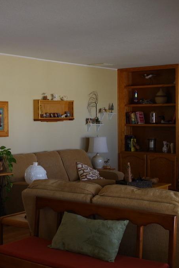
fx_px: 440
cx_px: 38
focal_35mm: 59
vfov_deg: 33.9
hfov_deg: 22.7
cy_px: 134
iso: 800
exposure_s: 1/50
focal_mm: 26.25
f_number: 5.6
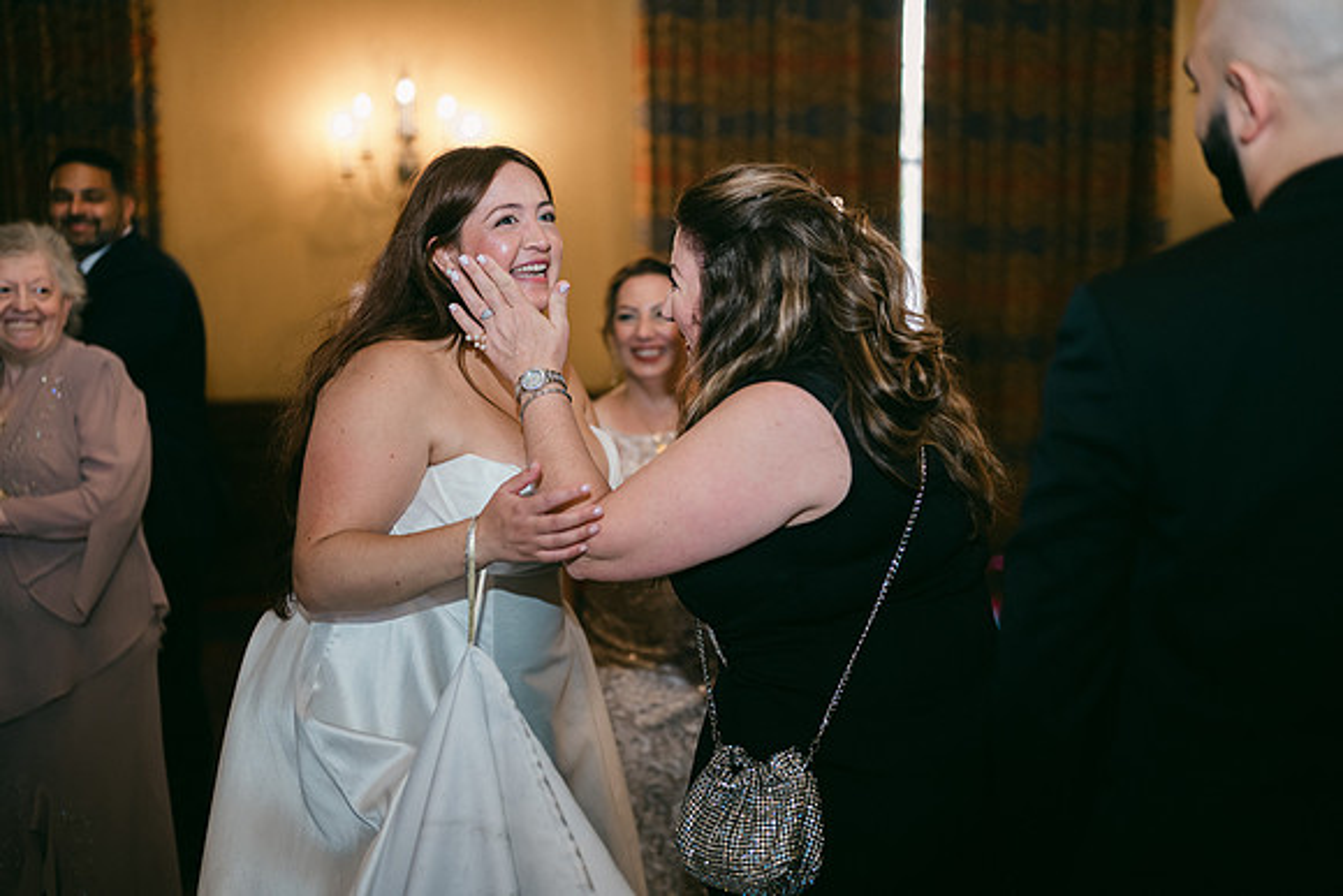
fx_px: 1306
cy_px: 448
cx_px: 672
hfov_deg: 54.4
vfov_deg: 37.9
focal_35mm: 35
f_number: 1.2
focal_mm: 35
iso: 640
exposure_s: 1/125
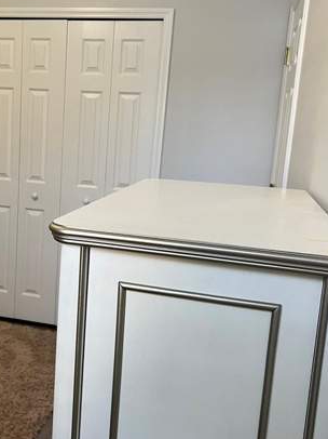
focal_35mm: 41
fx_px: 519
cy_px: 208
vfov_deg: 45.8
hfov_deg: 34.6
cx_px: 96
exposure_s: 1/60
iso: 160
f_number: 1.5
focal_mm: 5.7
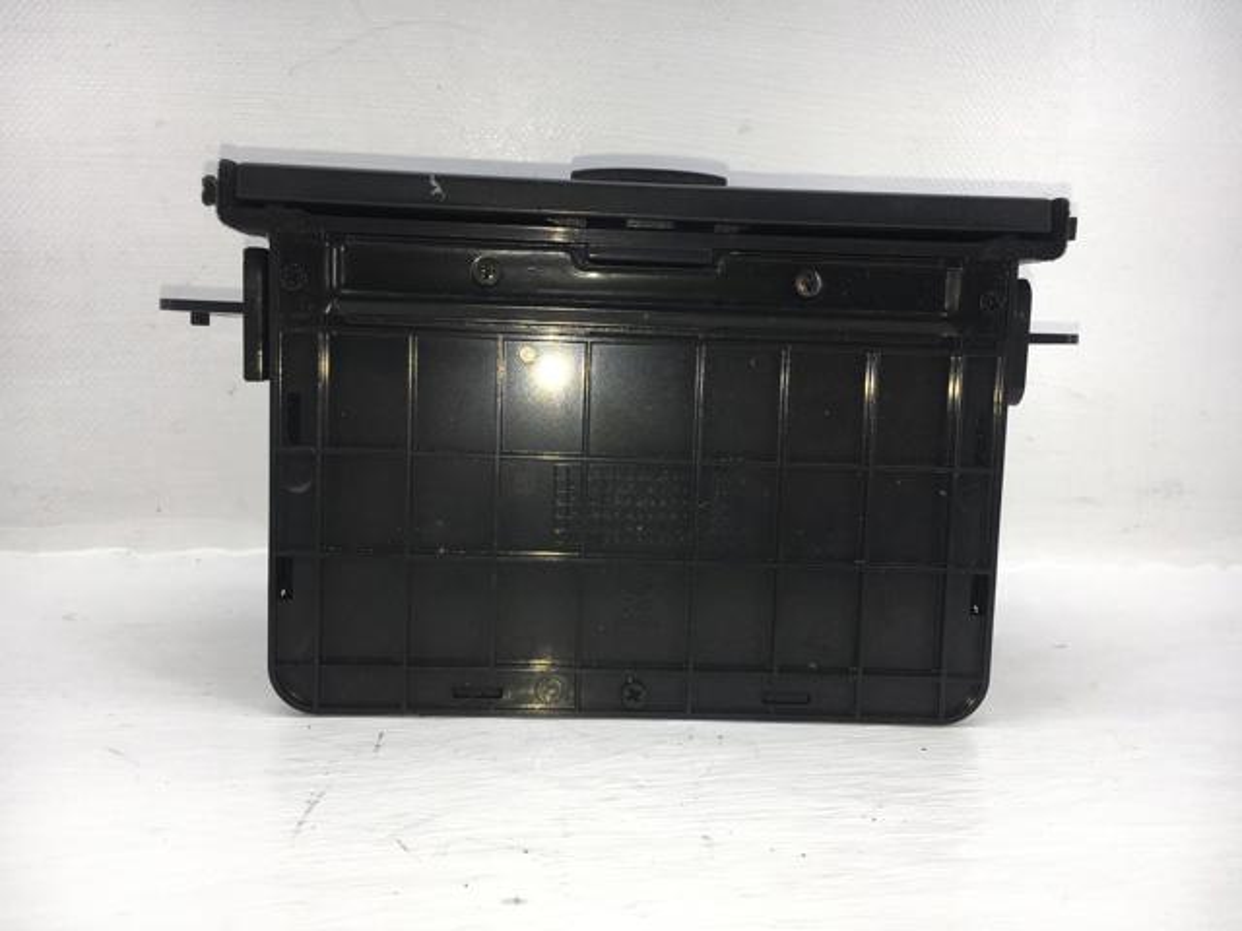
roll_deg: -1.4
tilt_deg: -9.6
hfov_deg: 61.7
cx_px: 621
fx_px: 1041
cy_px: 466
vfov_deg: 48.2
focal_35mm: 29
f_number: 2.2
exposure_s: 1/245
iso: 25
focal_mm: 4.15
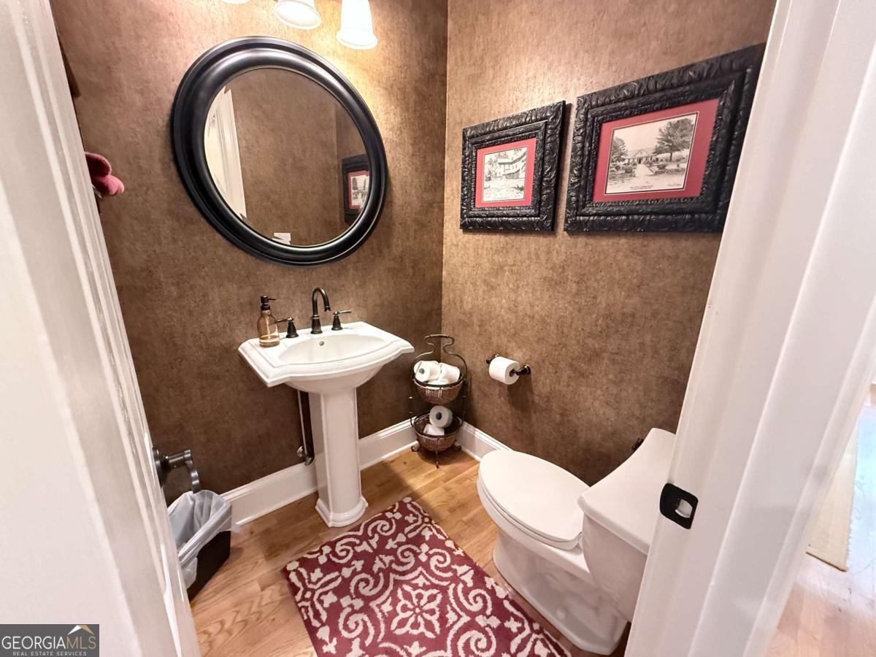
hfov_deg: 102.1
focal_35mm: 14
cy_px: 328
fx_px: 354
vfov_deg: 85.7
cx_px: 438
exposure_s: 1/60
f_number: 2.2
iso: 800
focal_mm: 2.22
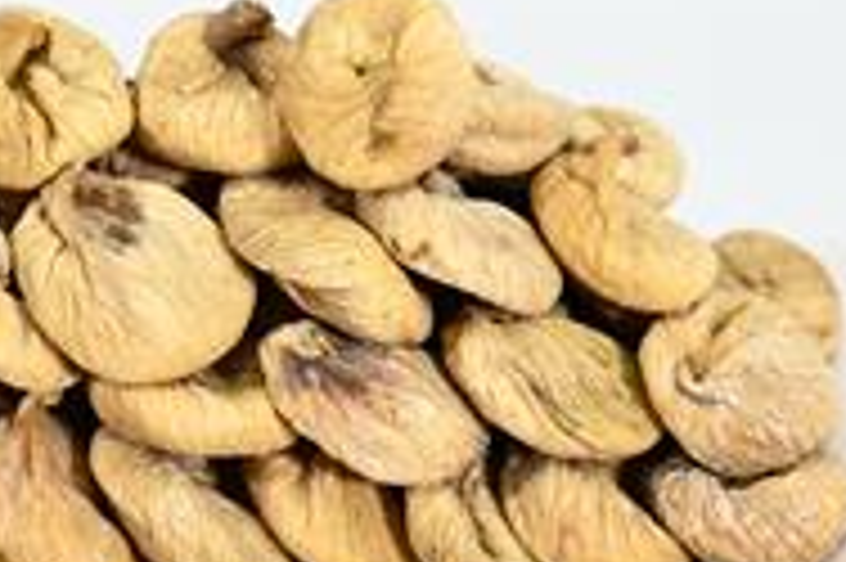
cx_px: 207
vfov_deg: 8.6
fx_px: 3757
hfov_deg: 12.8
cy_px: 288
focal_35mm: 160
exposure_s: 1/125
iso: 100
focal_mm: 50
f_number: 2.5
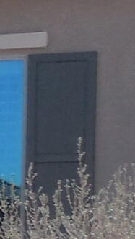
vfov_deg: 8.6
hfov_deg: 4.2
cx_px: -614
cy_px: 309
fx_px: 1564
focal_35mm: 246
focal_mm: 4.5
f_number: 3.1
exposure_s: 1/1000
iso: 125
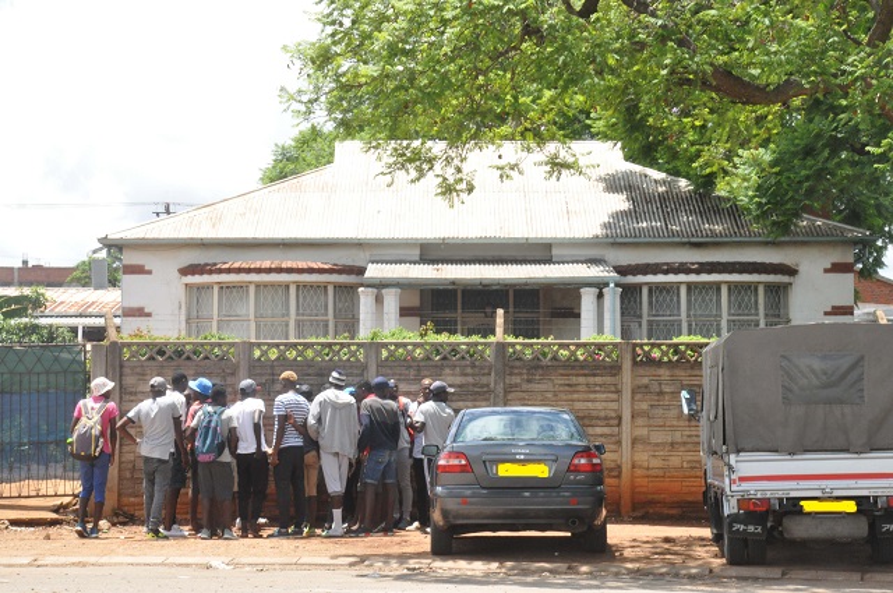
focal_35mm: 60
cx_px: 446
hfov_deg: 33.4
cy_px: 296
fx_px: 1486
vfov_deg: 22.6
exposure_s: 1/200
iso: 1600
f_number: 16
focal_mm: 40
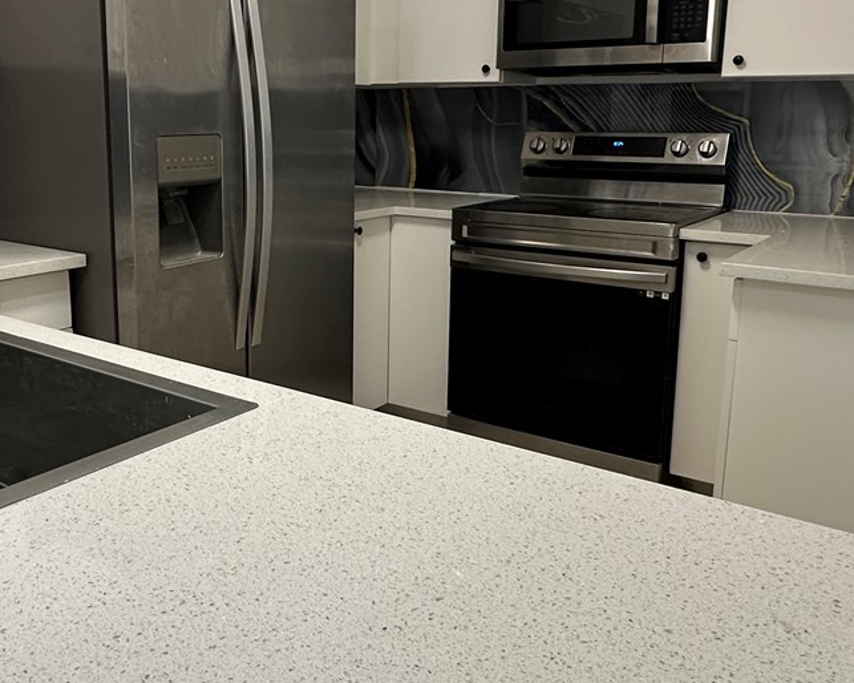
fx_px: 859
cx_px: 305
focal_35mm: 34
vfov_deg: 43.1
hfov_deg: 52.1
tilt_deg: -9.6
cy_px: 264
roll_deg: +0.0
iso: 200
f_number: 2.2
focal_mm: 2.22
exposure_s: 1/60
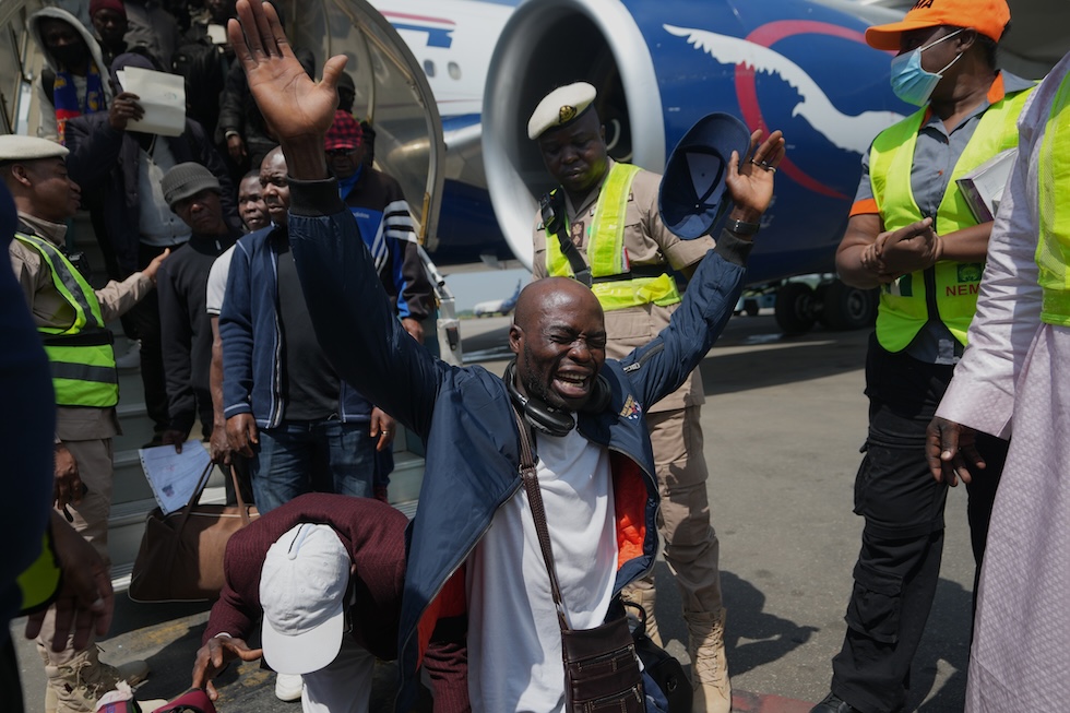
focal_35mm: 23
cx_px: 535
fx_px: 683
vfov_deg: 55.1
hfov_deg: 76.1
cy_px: 356
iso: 200
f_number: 3.5
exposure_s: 1/2500
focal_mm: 23
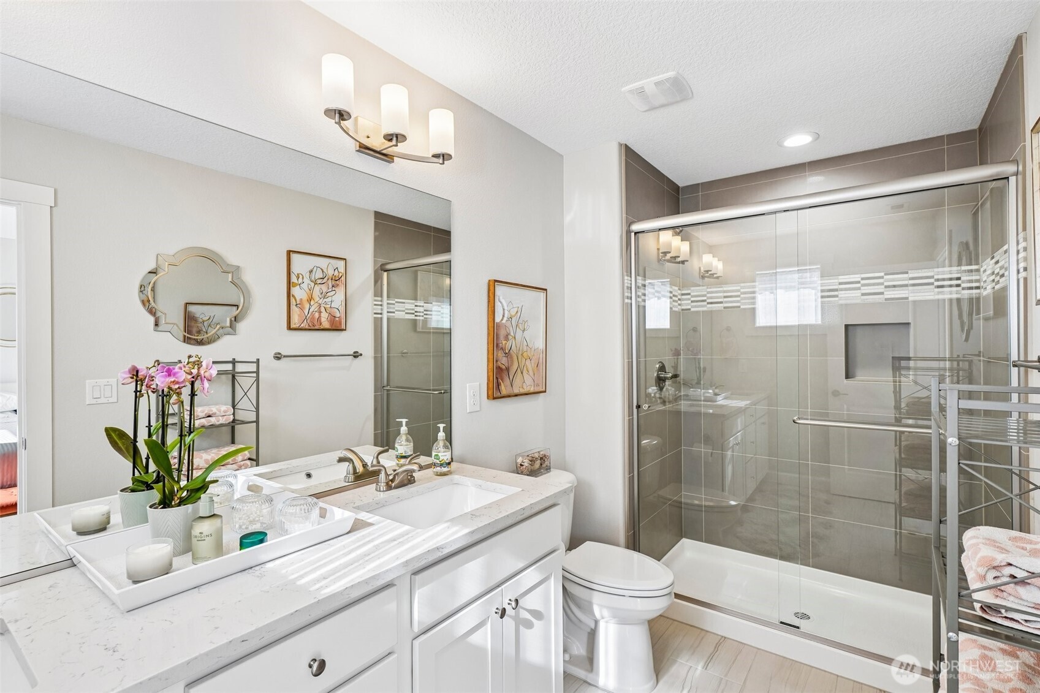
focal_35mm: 16
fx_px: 462
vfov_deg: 73.7
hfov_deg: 96.7
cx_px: 520
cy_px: 346
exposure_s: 1/30
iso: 400
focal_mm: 16
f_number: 8
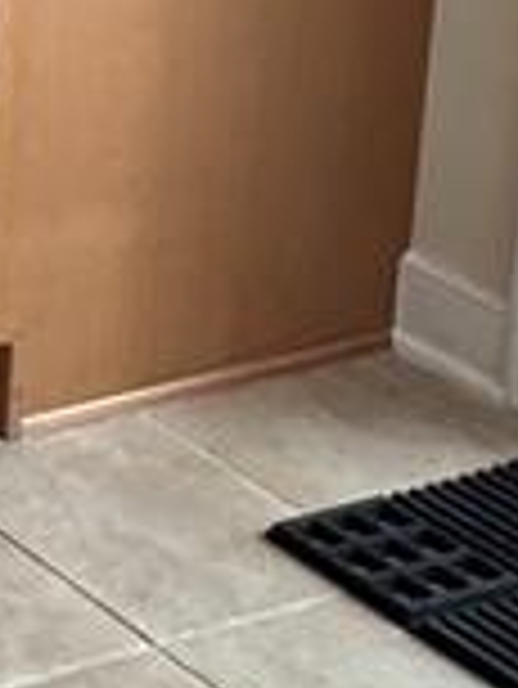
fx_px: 2630
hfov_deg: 8.1
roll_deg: +1.3
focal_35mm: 132
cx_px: -1392
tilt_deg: -9.5
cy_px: -643
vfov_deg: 13.1
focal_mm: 2.22
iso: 250
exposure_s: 1/120
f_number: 2.2
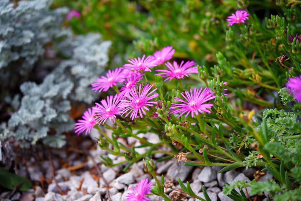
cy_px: 100
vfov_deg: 13.0
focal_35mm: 105
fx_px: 878
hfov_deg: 19.5
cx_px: 150
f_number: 4.5
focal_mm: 105
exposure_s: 1/800
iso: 400
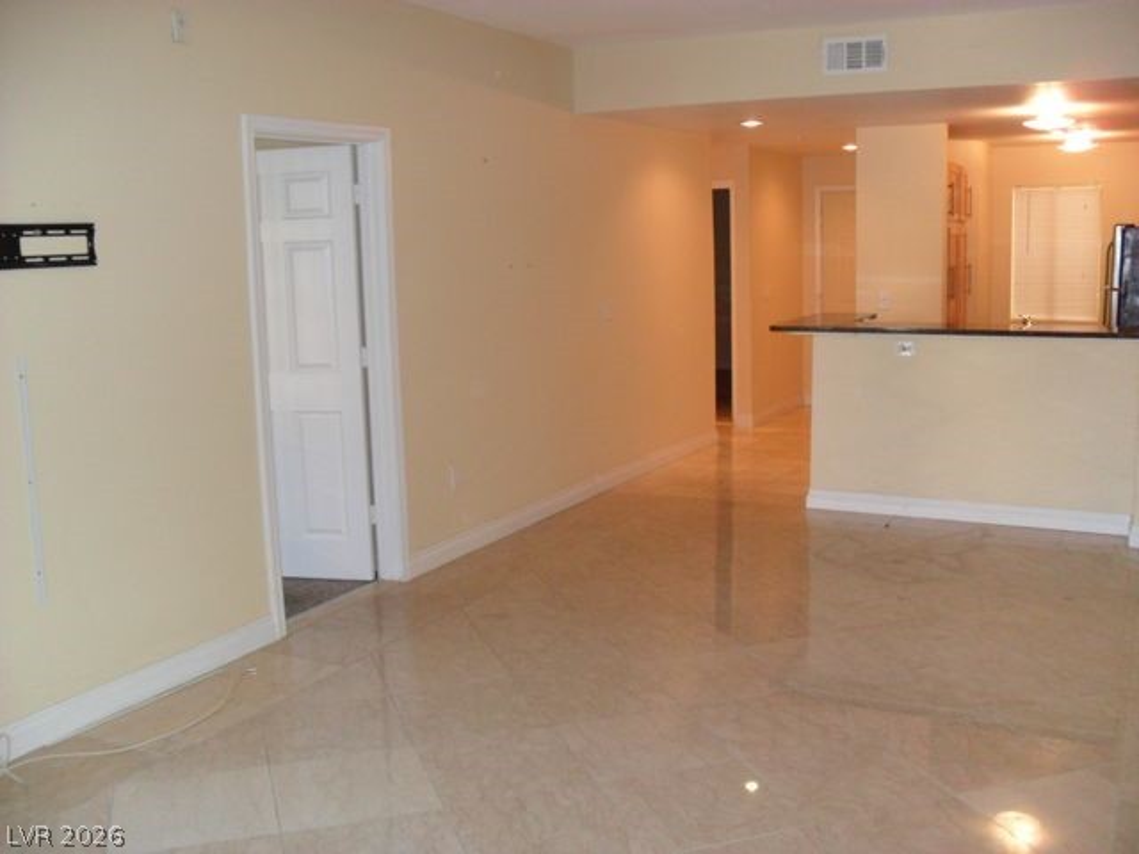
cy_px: 427
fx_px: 1152
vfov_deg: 40.7
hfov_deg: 52.6
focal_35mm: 35
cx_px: 570
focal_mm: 6.3
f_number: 3
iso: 240
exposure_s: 1/45
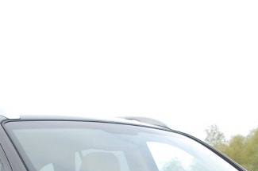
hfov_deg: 14.5
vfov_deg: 9.4
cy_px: 243
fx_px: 1017
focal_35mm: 142
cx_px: 108
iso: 250
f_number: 5.6
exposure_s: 1/500
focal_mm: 30
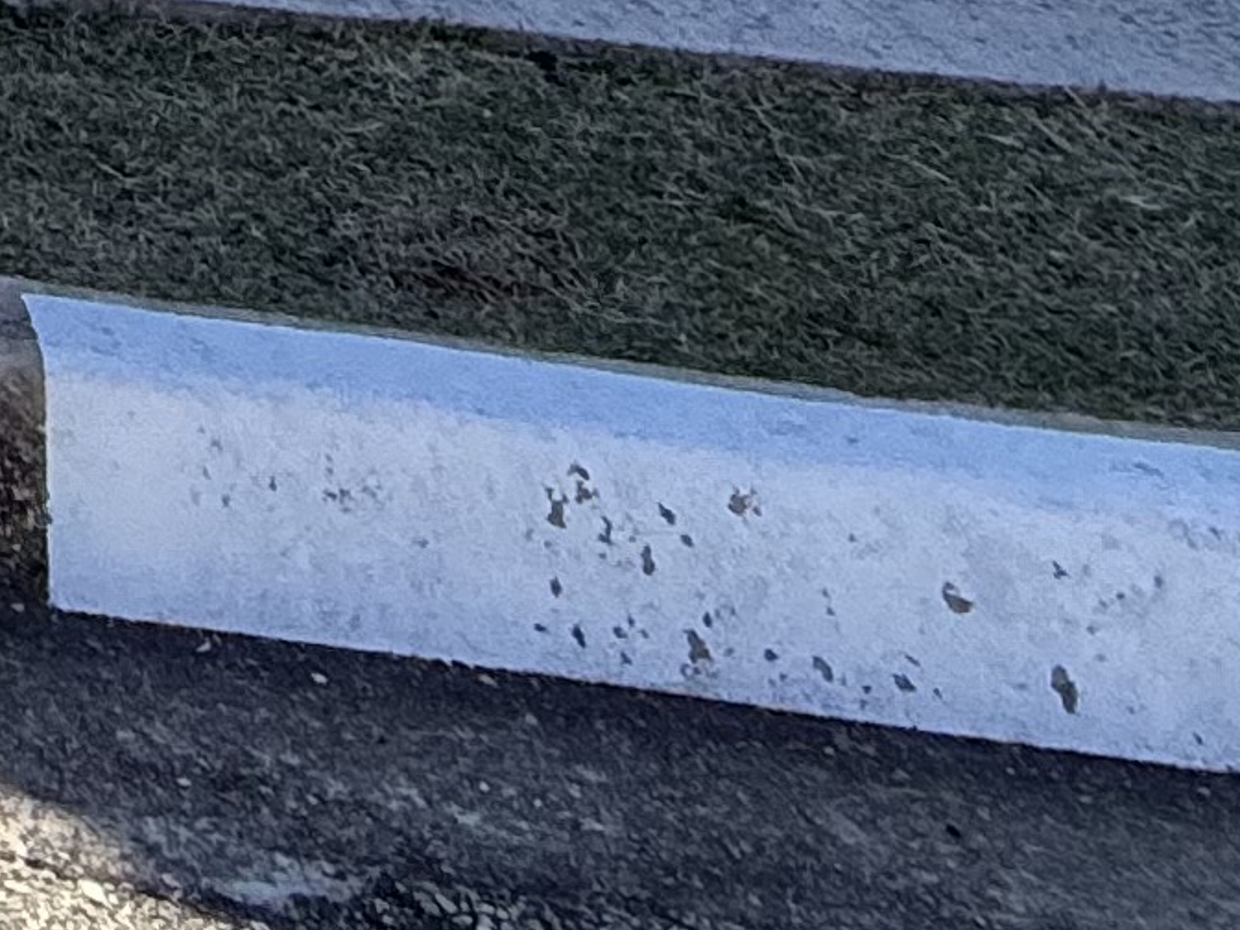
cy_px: -1661
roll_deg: -0.6
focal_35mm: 84
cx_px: -1231
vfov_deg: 11.8
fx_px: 3009
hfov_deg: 17.1
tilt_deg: +6.8
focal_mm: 2.22
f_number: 2.2
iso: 64
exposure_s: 1/876
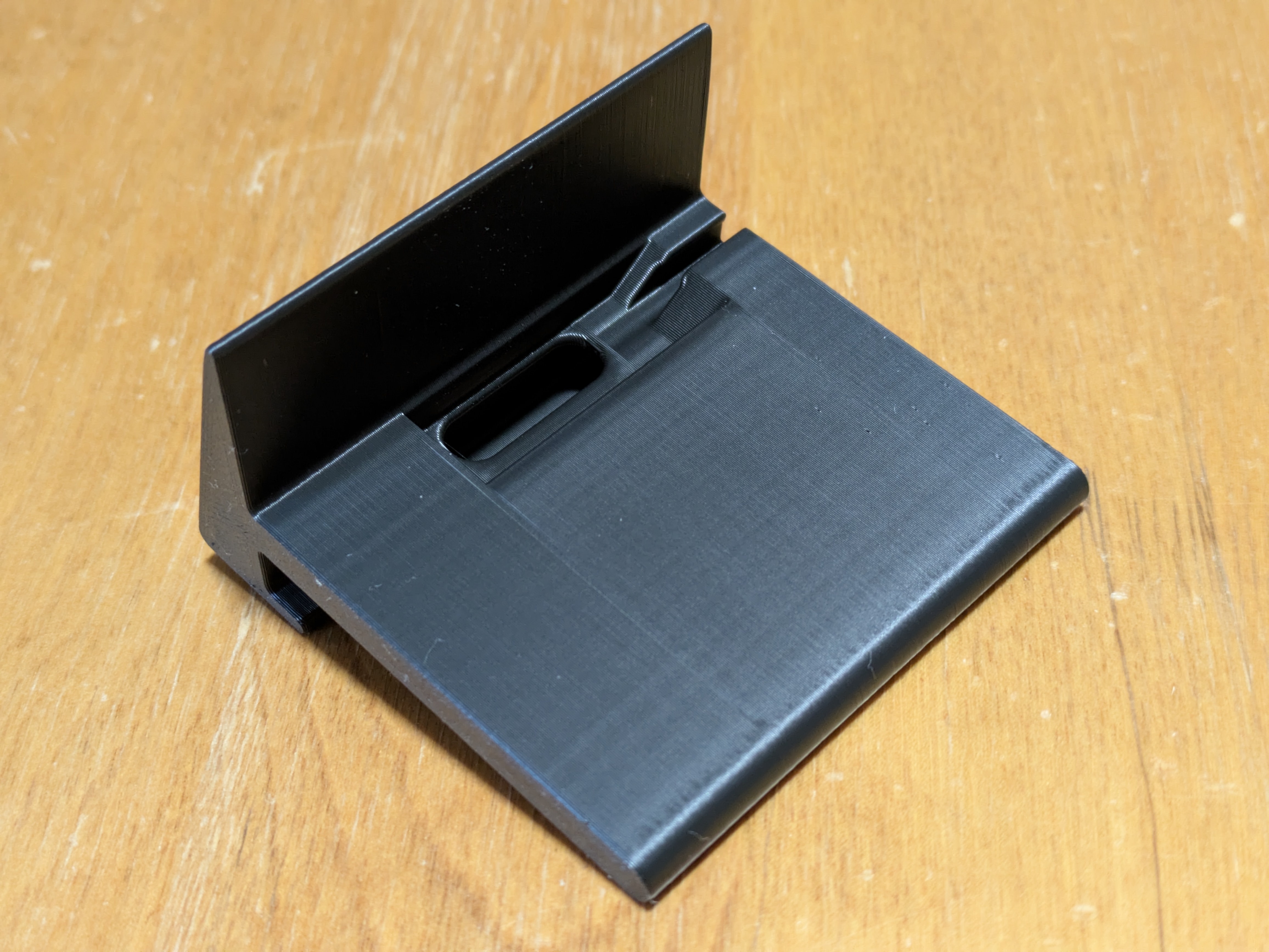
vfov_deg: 28.6
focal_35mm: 51
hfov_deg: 37.5
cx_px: 634
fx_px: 1870
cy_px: 476
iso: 397
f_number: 1.89
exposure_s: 1/24
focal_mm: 5.43
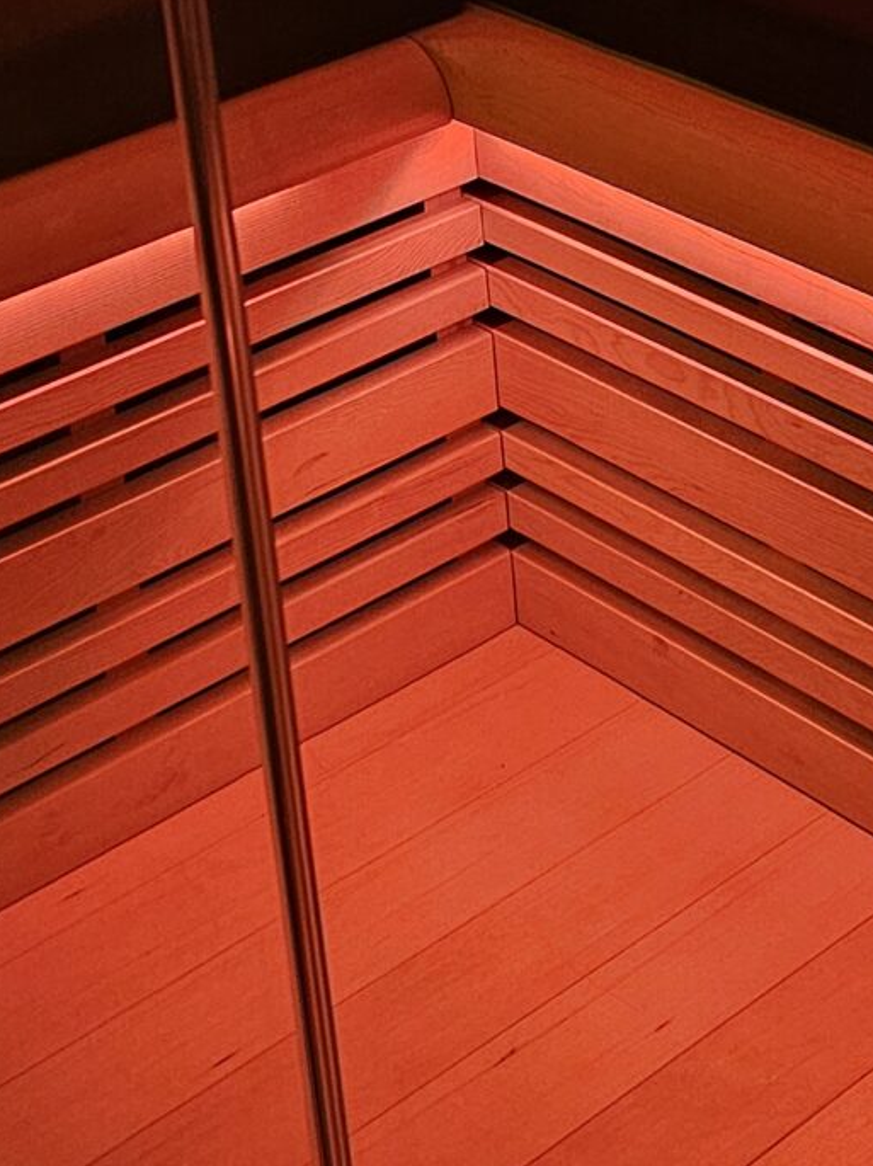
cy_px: -32
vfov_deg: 21.8
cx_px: 970
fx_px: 2895
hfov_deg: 16.6
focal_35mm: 86
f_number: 1.7
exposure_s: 1/31
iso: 500
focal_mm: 6.3
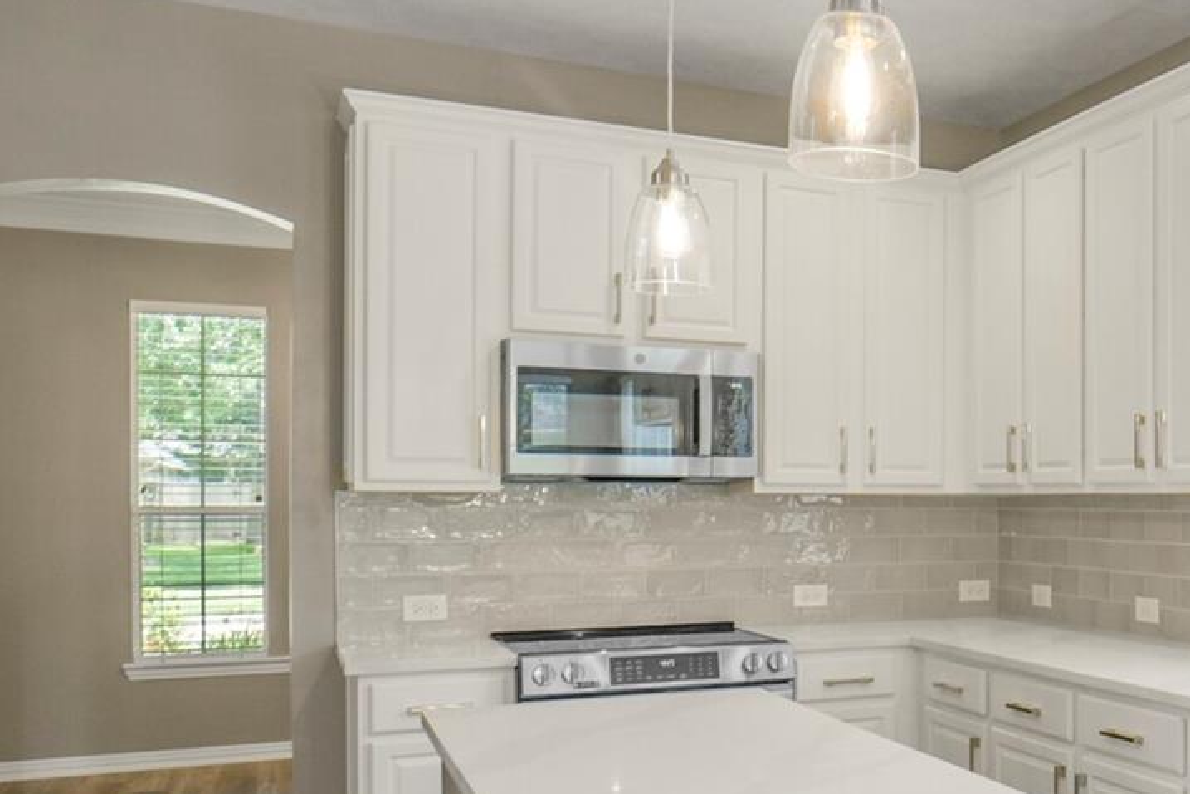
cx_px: 1102
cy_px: 517
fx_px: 1322
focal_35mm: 40
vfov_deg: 33.2
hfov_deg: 43.6
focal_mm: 14
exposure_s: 1/30
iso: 500
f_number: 10
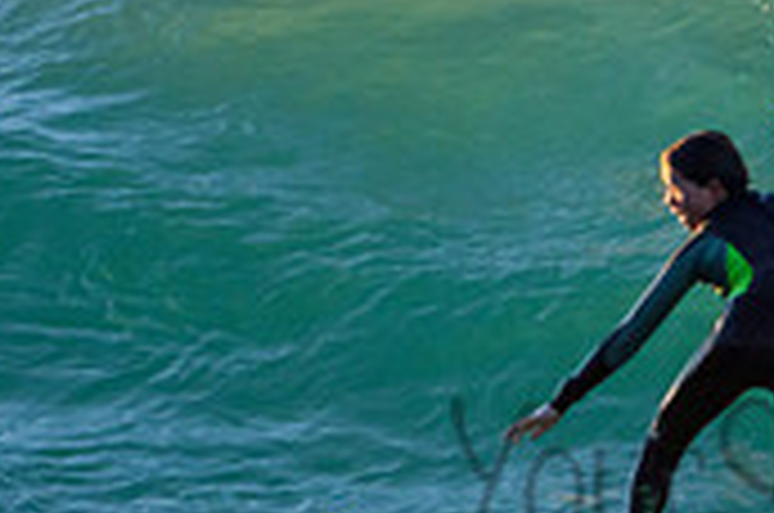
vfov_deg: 0.5
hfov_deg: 0.8
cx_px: 914
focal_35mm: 2535
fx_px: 54401
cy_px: 430
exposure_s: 1/1600
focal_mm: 500
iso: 1100
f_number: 5.6
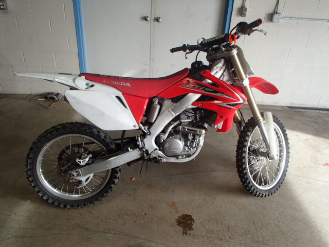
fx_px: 266
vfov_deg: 49.7
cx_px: 164
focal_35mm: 28
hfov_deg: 63.4
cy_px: 124
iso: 125
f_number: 3.9
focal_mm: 5
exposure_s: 1/60
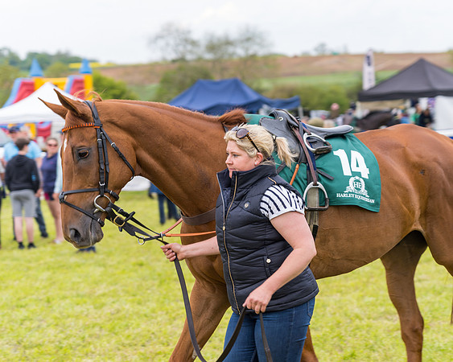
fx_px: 1443
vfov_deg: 14.3
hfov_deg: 17.8
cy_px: 182
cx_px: 261
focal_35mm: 108
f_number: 4
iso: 50
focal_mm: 94
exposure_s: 1/160
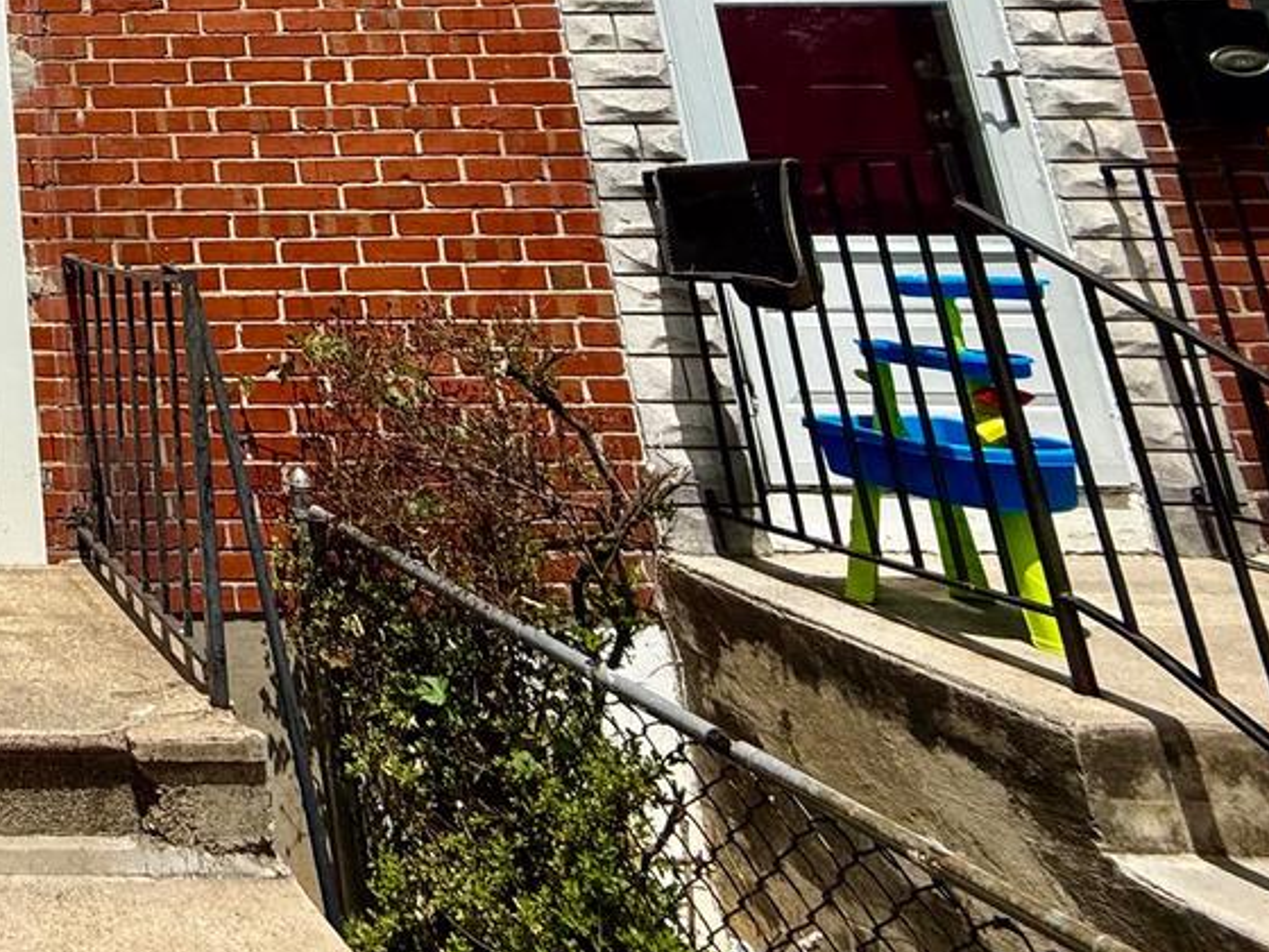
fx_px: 1320
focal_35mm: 36
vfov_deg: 33.5
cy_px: -145
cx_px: -301
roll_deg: +0.7
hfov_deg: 37.1
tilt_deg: +16.8
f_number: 2.2
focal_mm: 2.22
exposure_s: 1/2976
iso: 50
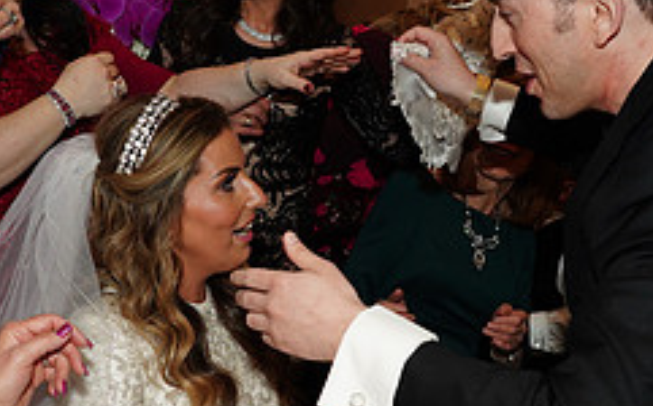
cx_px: 301
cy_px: 253
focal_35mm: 59
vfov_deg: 21.9
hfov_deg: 34.6
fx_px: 1049
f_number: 5
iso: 800
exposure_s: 1/80
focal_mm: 24
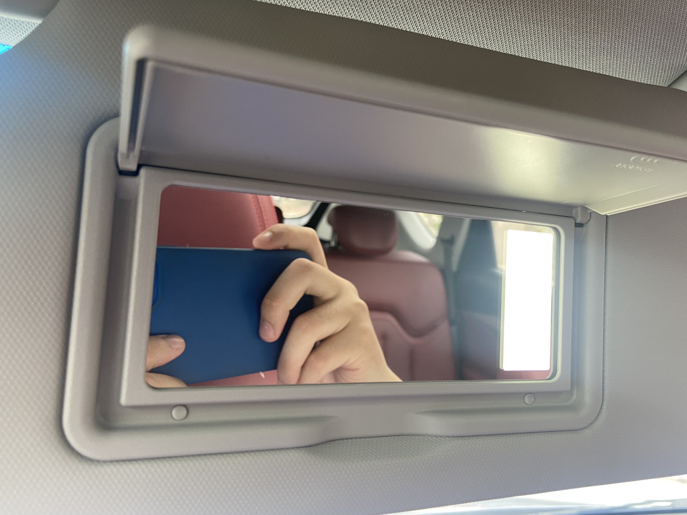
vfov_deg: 48.2
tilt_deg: +10.4
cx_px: 377
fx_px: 576
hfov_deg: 61.5
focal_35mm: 29
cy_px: 241
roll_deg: -0.6
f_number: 1.8
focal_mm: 4.25
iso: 125
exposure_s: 1/95
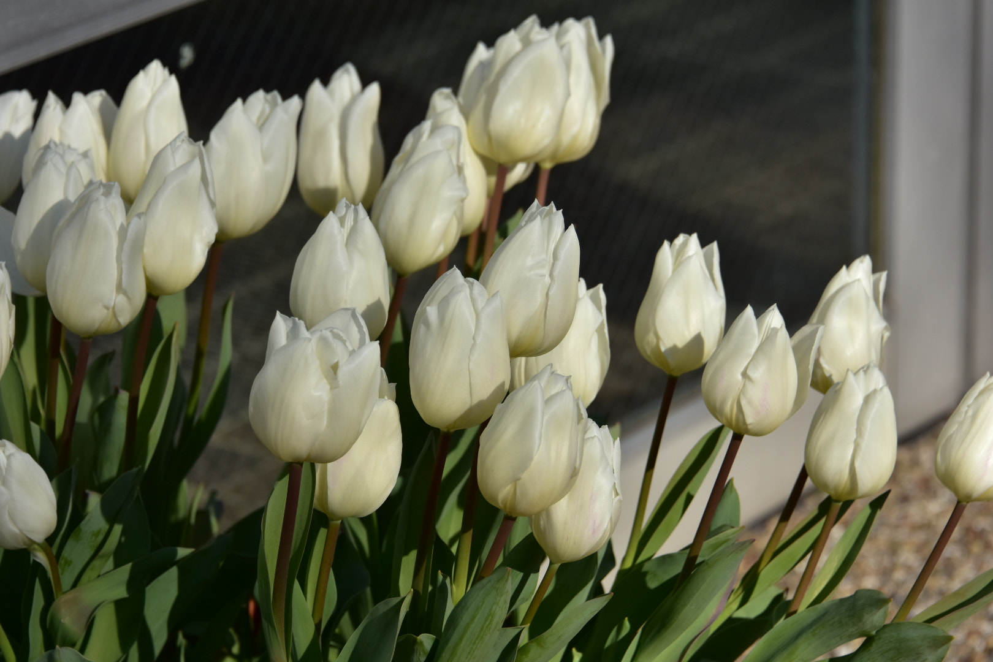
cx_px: 496
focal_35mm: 202
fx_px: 5585
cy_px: 331
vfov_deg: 6.8
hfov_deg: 10.2
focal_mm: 135
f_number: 5.6
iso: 160
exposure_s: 1/2000
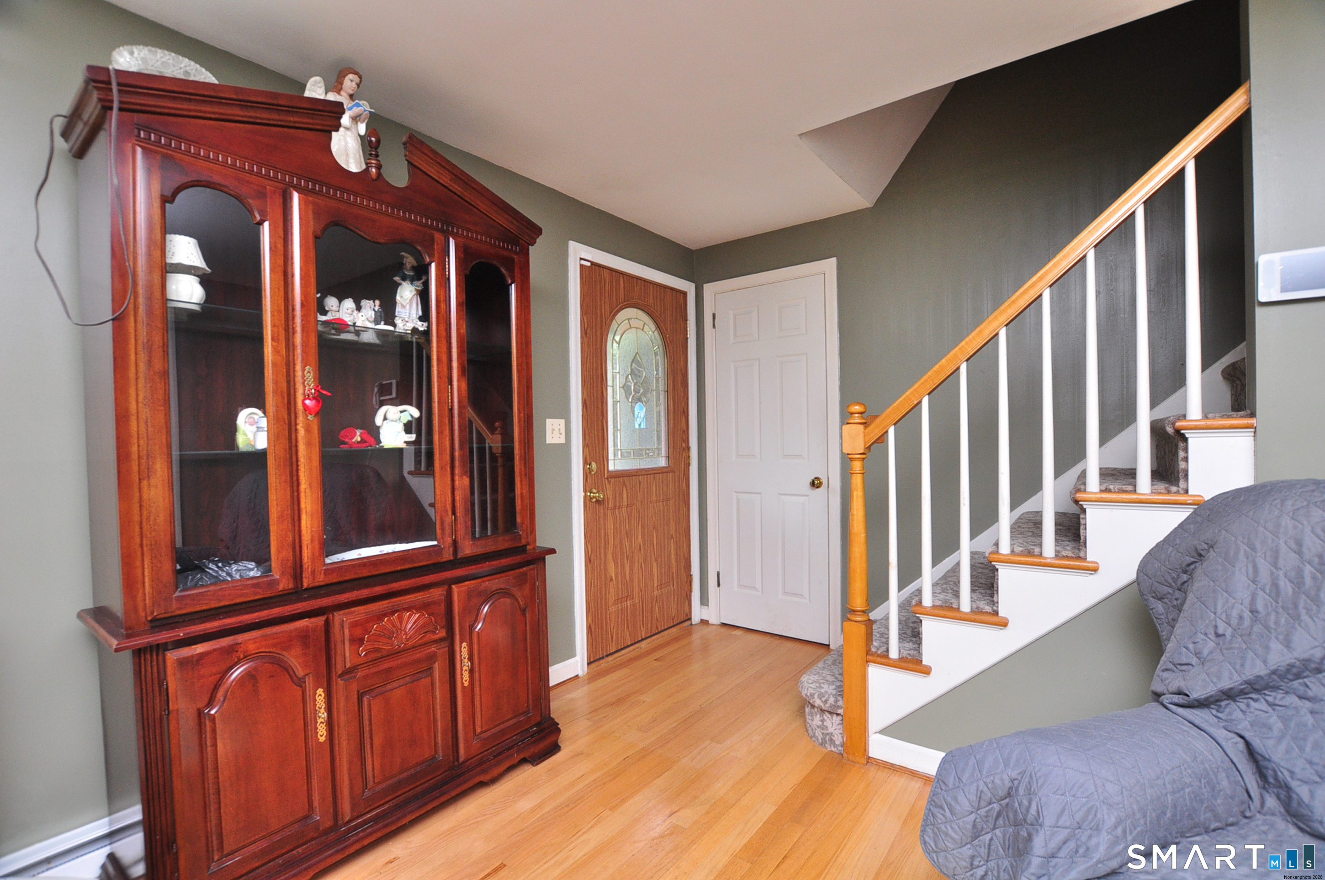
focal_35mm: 15
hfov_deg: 100.5
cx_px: 662
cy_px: 440
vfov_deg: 77.2
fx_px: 551
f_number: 5
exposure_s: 1/100
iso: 640
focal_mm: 10
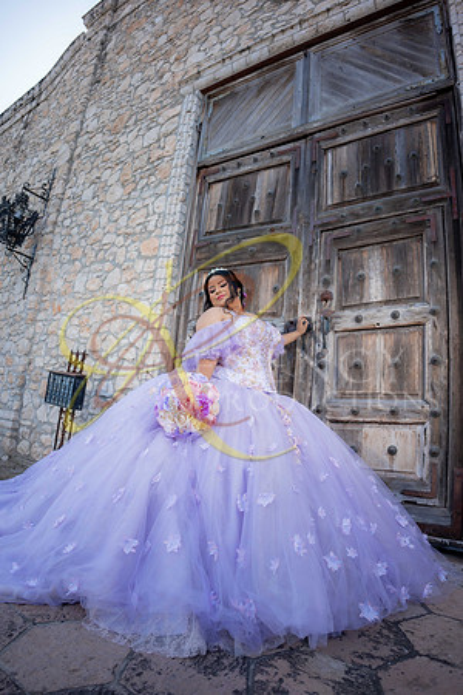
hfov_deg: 61.9
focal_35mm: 20
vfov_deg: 84.0
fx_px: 386
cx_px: 232
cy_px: 348
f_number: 2.8
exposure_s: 1/500
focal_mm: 20
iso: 125
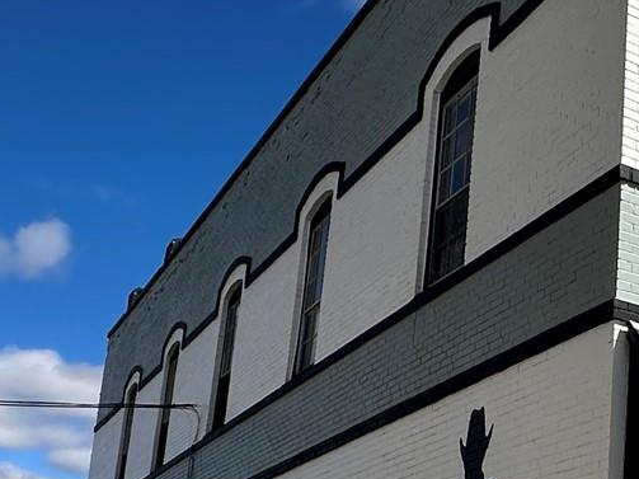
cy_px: 446
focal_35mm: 57
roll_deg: -0.6
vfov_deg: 24.8
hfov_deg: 28.7
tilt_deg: +12.6
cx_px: 791
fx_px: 1052
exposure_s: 1/4000
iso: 50
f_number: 2.2
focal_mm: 2.22
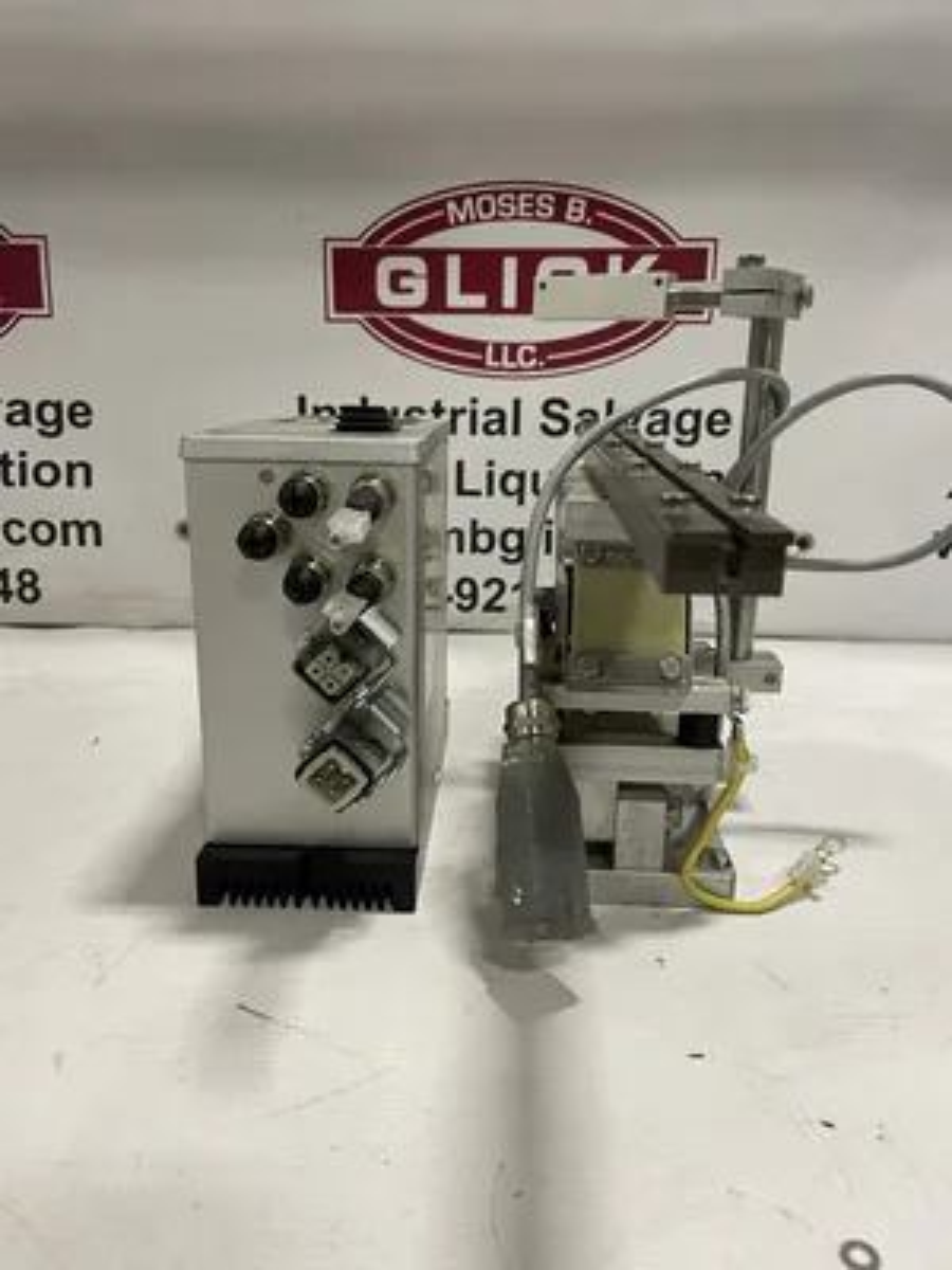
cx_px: 476
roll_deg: -2.5
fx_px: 953
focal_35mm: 26
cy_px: 635
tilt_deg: -15.9
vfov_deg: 67.3
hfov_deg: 53.1
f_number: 1.6
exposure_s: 1/60
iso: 160
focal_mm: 4.2
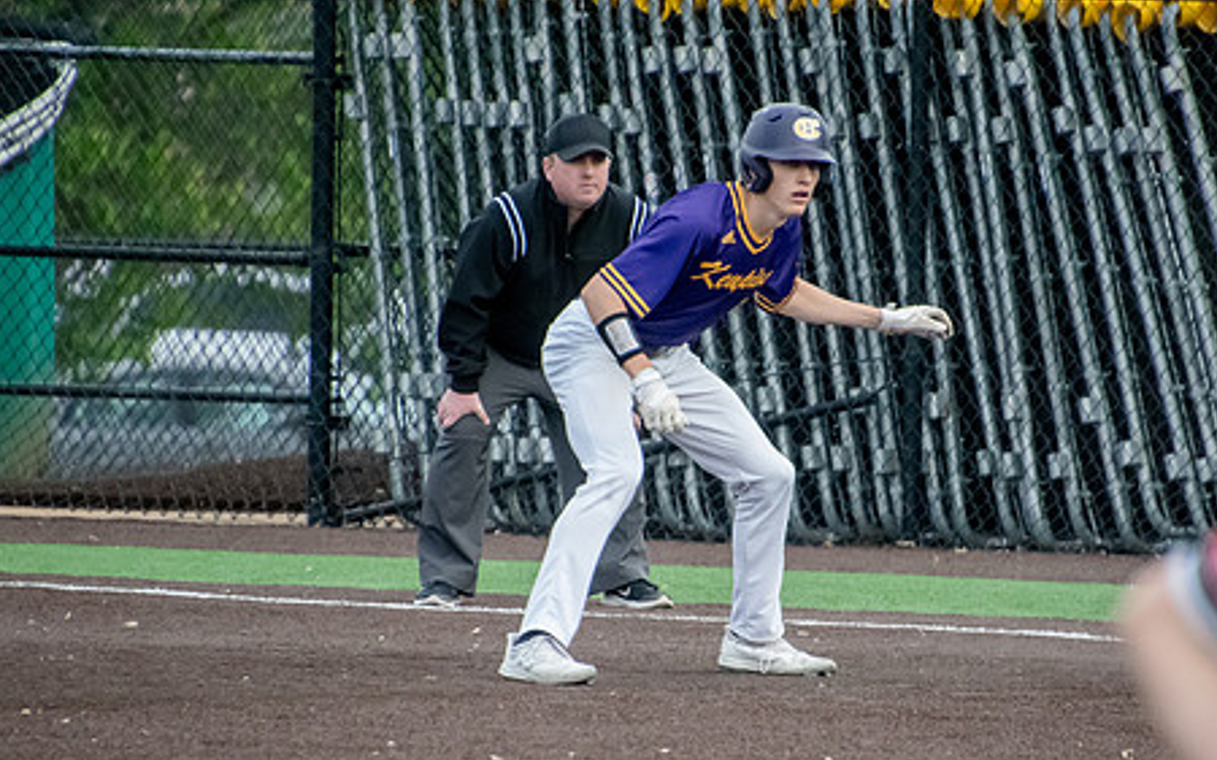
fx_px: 24206
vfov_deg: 1.8
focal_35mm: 730
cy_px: 467
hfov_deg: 2.9
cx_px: 714
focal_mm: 370
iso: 4000
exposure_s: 1/2000
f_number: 6.3
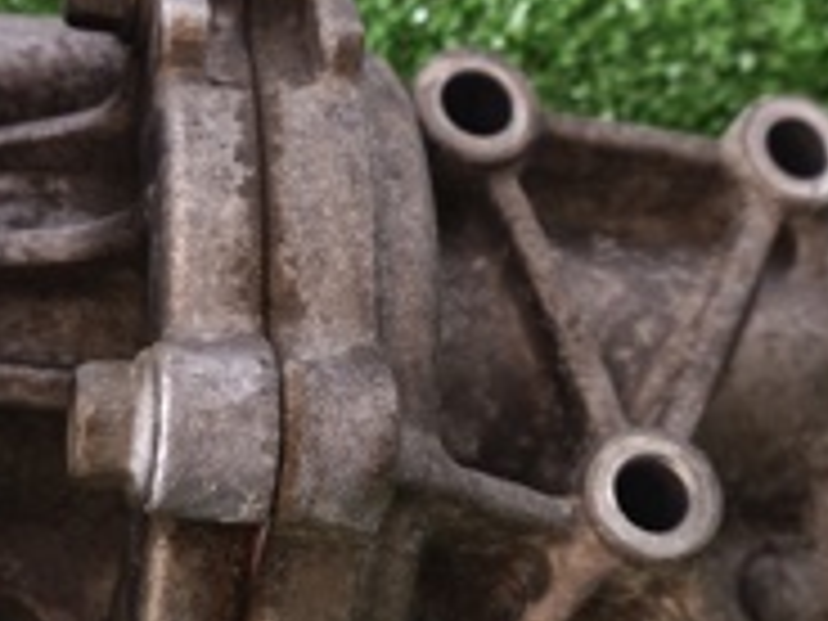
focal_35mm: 80
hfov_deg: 24.4
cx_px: 346
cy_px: 364
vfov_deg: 18.4
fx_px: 1914
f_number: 1.7
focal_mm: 5.35
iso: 1600
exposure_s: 1/25
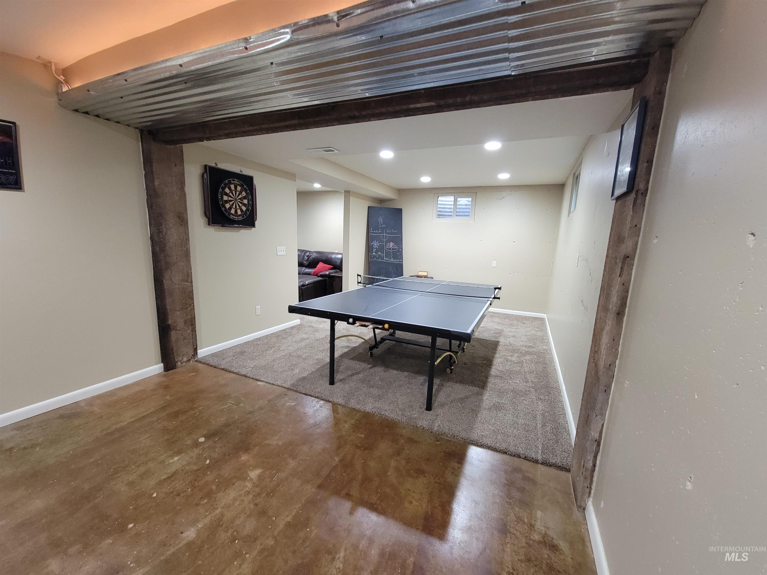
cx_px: 384
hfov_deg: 106.2
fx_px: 288
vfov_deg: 89.9
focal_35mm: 13
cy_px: 288
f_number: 2.2
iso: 640
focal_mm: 2.2
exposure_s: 1/30
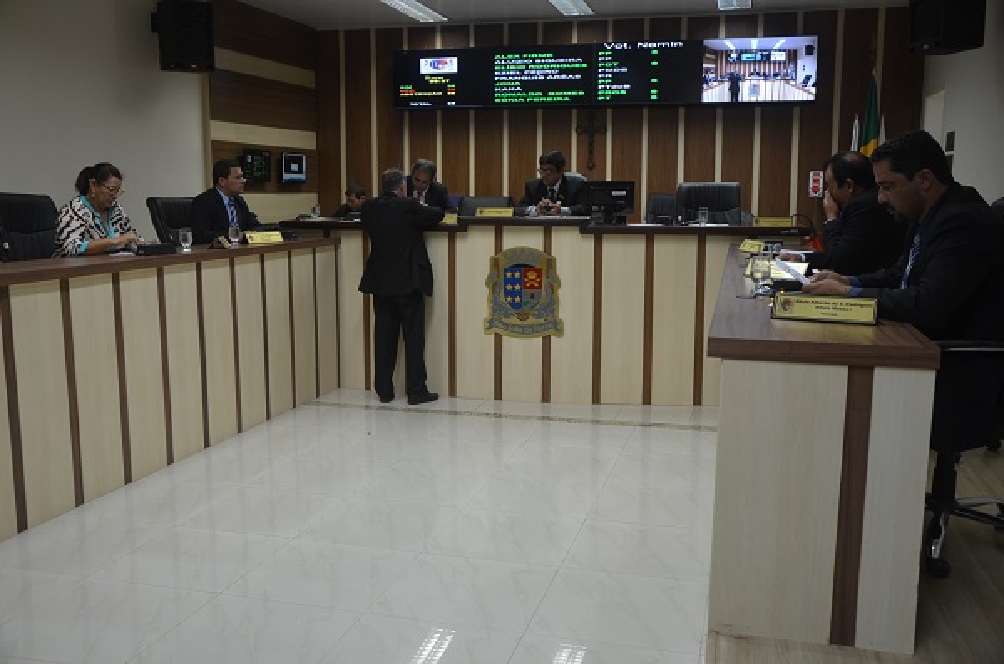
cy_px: 332
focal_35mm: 33
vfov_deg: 39.8
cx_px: 502
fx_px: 918
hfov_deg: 57.3
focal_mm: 22
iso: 400
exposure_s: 1/60
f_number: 4
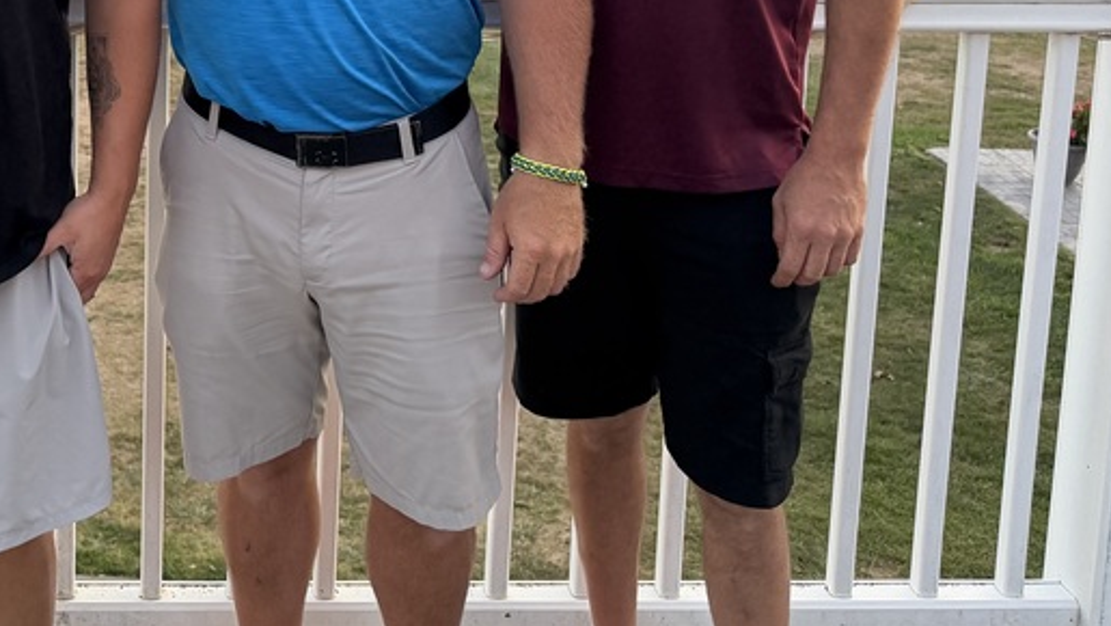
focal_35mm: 52
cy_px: -160
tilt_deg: -8.4
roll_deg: -1.0
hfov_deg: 37.4
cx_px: 121
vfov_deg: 21.2
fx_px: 1532
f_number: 1.78
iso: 200
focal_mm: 6.76
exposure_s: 1/169
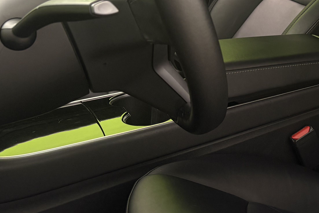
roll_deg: -1.5
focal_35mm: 70
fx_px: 620
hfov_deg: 26.8
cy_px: 37
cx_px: 339
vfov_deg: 19.2
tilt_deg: -13.2
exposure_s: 1/50
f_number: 1.6
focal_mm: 5.96
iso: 160
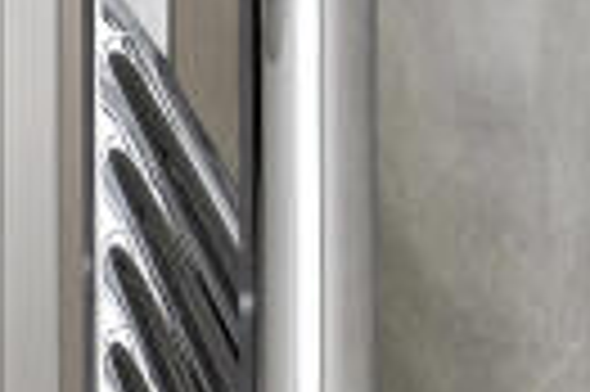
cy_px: -642
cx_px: -1635
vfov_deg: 9.4
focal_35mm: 125
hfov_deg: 8.8
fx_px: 2046
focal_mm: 16
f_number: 7.1
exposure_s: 1
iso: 320
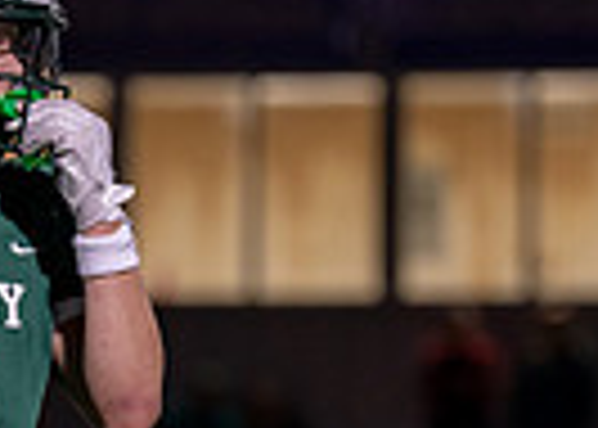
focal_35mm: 737
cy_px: 560
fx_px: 12517
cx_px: -106
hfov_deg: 2.7
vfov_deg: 2.0
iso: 1250
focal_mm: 137
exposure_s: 1/250
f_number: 2.8
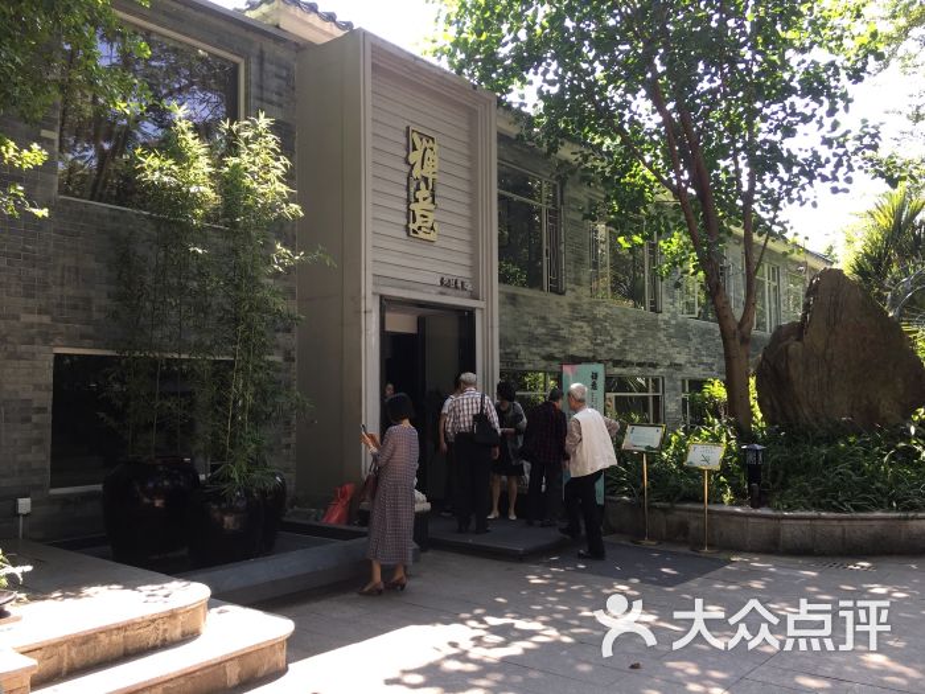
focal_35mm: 29
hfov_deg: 61.7
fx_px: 775
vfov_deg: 48.2
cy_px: 347
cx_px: 462
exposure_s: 1/100
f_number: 2.2
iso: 25
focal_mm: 4.15
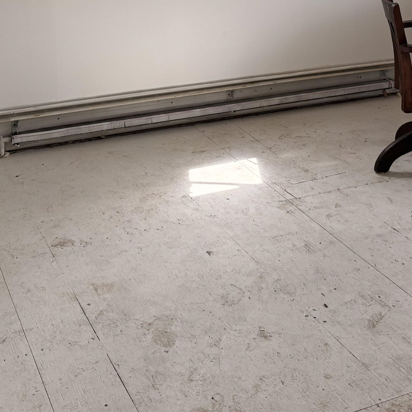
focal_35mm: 57
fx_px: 768
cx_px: 218
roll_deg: -0.1
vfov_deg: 28.3
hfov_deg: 30.0
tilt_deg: -9.1
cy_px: 2
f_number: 1.78
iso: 100
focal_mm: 6.76
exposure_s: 1/555
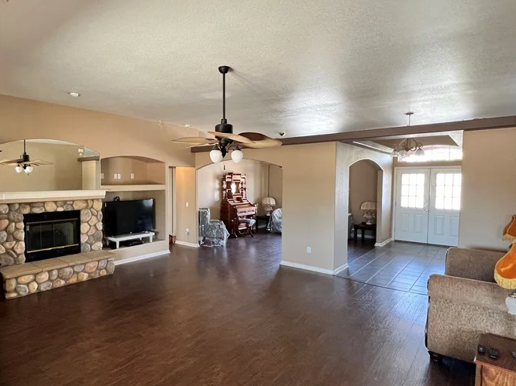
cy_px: 198
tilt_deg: -4.2
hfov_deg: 80.1
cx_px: 190
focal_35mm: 20
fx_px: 298
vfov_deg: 65.9
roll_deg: -0.3
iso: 250
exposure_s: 1/65
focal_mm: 1.57
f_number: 1.8
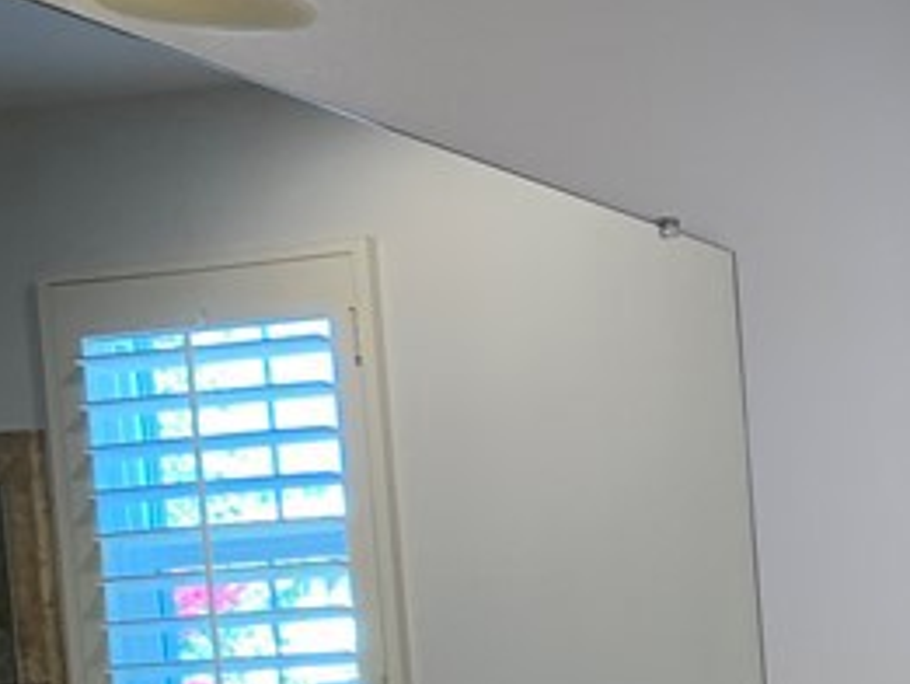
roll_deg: +2.1
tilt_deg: -4.2
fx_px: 2683
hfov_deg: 16.6
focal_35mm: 102
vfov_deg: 13.9
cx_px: 1545
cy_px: 932
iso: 80
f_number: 1.8
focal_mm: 4.25
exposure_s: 1/120
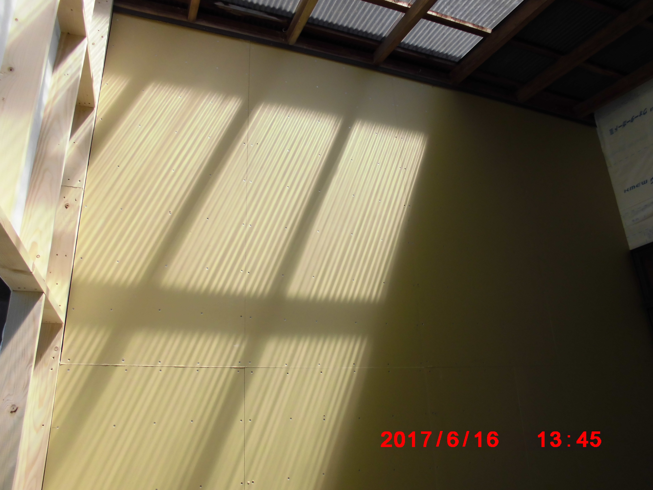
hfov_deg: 67.3
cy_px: 245
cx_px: 326
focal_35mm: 26
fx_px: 490
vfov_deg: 53.1
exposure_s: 1/400
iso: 100
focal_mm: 4.6
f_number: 3.5
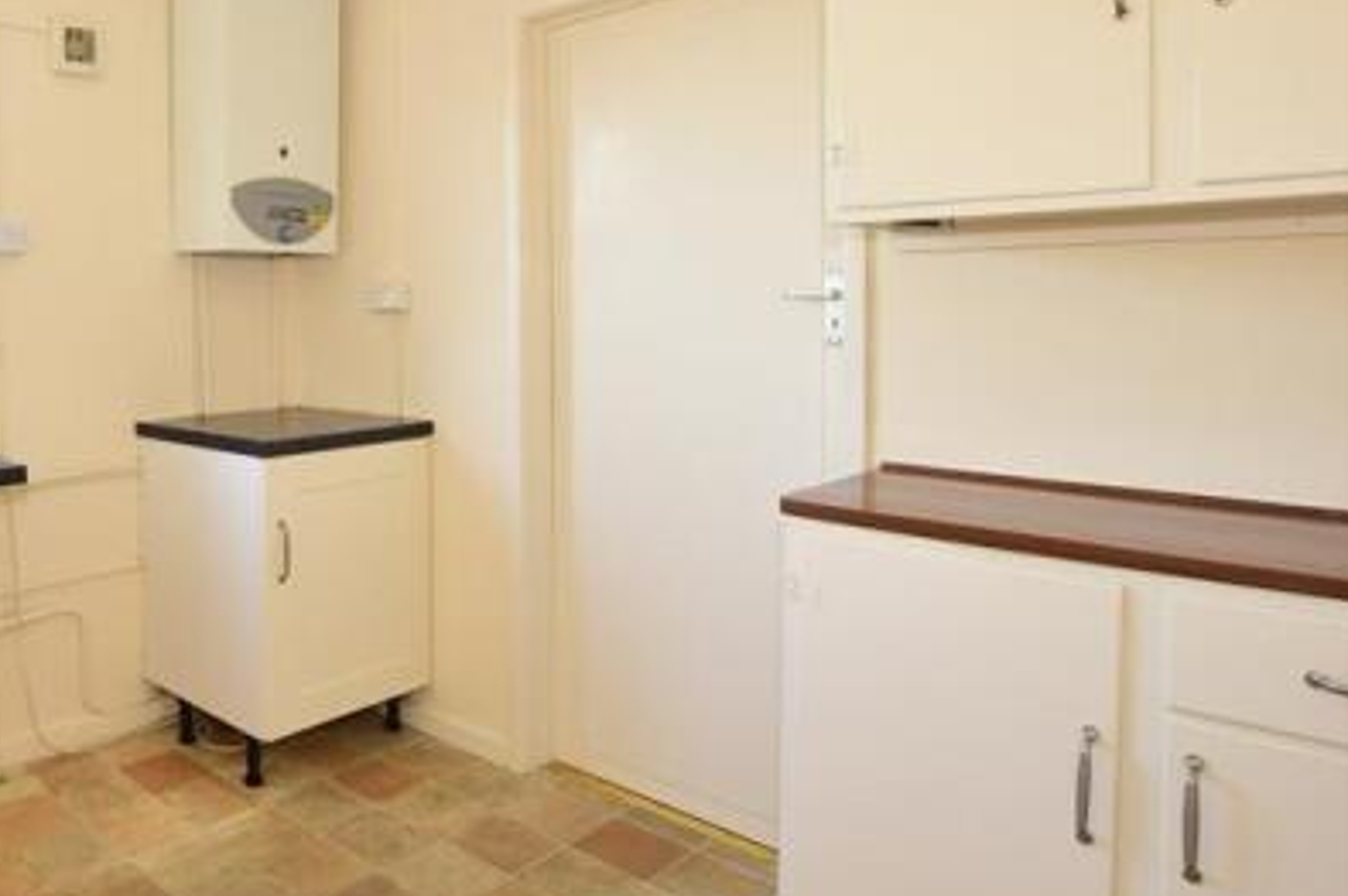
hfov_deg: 64.4
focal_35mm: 25
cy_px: 323
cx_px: 246
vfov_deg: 50.6
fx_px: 935
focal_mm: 10
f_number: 5.6
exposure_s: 1/30
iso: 400
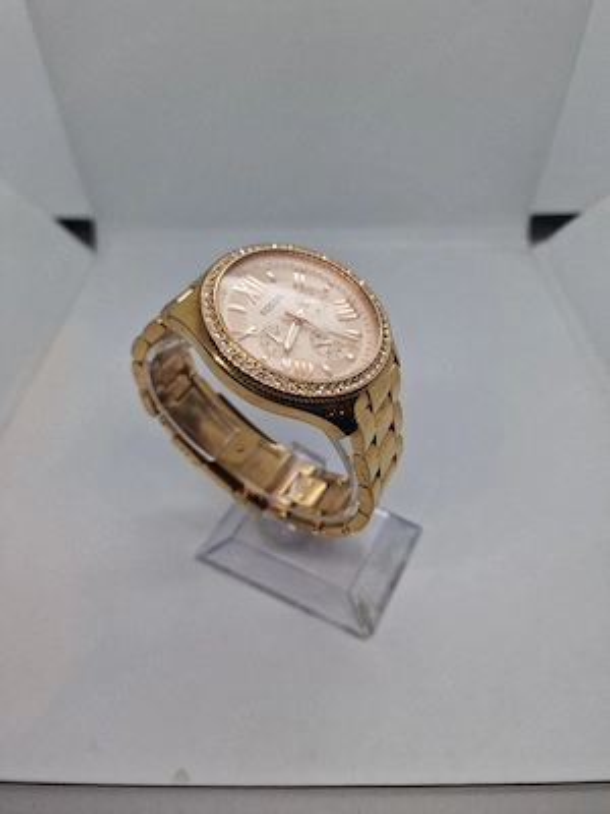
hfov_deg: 58.9
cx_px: 305
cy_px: 407
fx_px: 540
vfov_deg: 73.9
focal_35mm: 23
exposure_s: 1/182
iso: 50
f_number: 1.8
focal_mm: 6.4
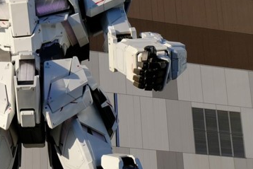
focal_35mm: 103
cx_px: 30
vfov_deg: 13.3
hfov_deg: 19.5
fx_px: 724
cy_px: 84
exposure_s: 1/180
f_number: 18
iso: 400
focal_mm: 24.3
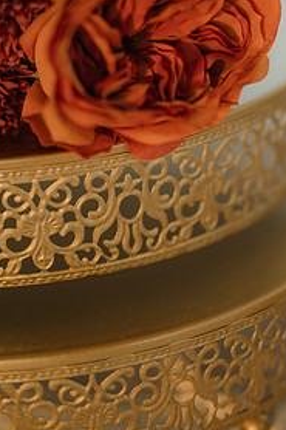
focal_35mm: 81
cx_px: 79
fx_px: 966
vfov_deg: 24.9
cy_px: 122
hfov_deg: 16.8
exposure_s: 1/400
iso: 200
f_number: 2.8
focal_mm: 50
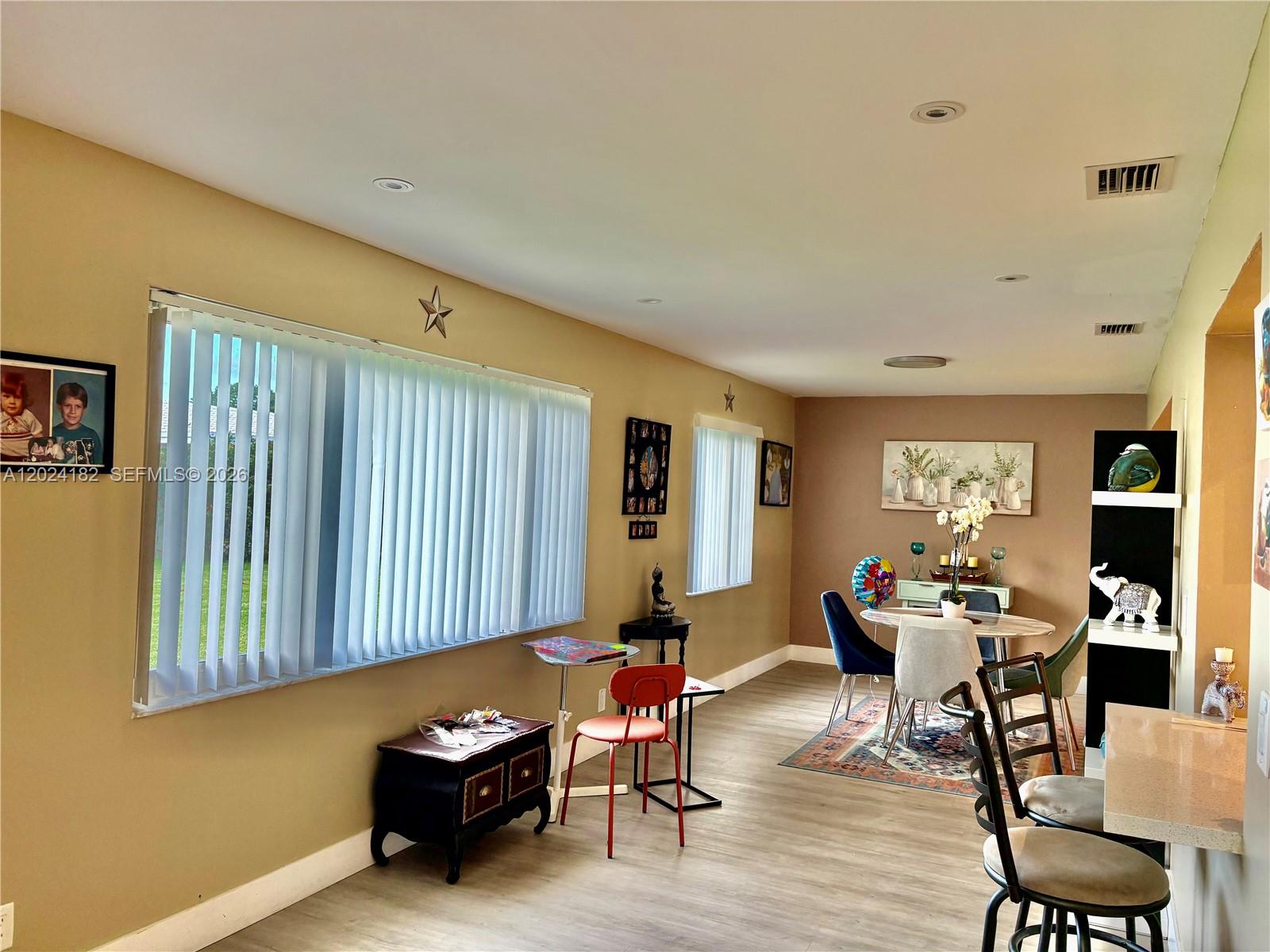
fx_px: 954
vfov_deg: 53.1
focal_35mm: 26
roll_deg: -1.6
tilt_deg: +1.1
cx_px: 635
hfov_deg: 67.3
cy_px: 476
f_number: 1.6
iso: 80
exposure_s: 1/60
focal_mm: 5.96
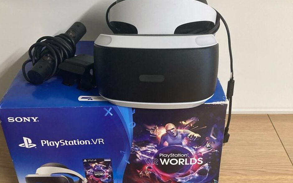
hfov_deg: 47.2
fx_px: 335
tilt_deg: -31.1
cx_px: 138
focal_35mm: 42
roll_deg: +1.7
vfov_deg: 30.4
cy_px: 116
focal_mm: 3.99
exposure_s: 1/50
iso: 200
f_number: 1.8
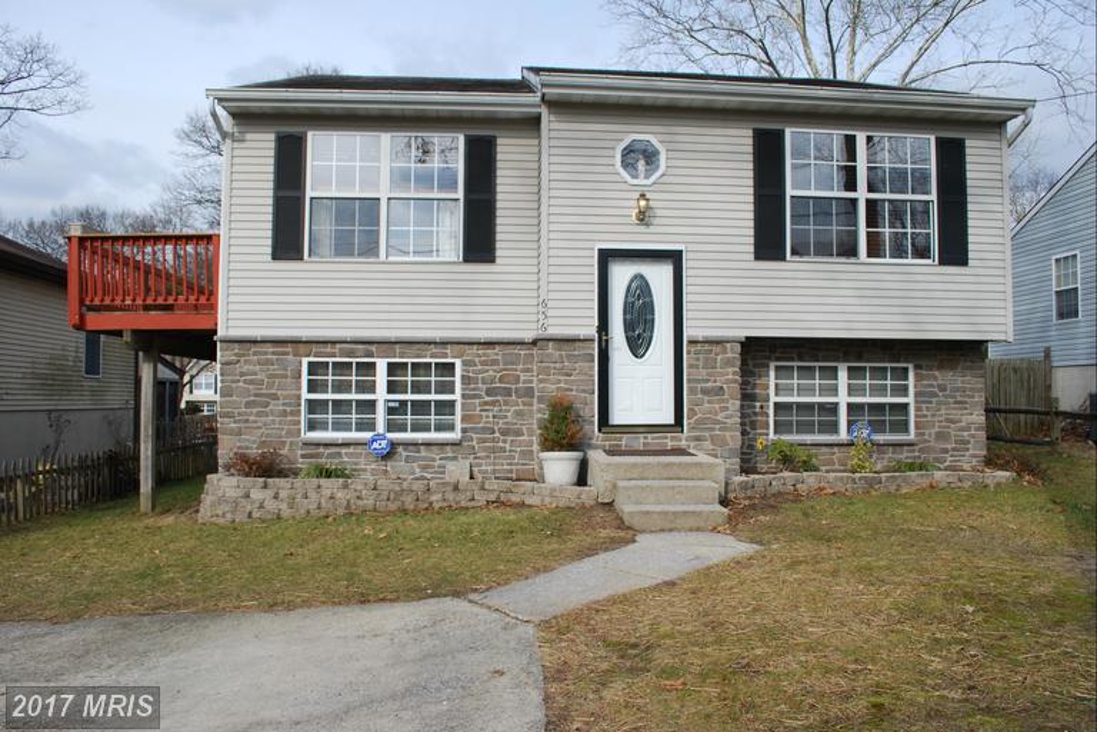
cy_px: 366
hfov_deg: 67.4
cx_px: 548
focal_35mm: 27
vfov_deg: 47.9
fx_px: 823
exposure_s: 1/200
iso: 100
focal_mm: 18
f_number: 7.1
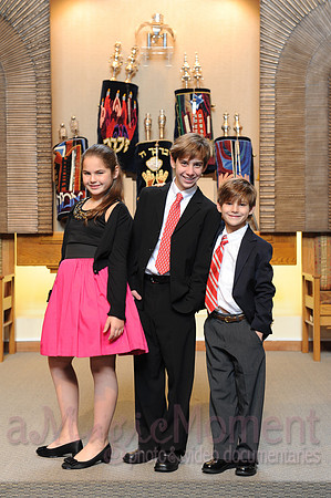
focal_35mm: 70
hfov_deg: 19.4
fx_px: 968
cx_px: 166
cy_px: 249
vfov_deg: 28.9
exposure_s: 1/30
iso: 500
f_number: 5
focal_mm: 70
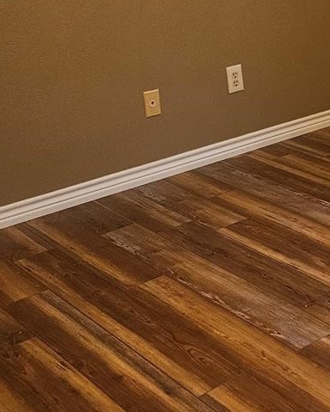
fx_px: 879
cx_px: 461
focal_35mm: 72
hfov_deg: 19.2
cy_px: 87
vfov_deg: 26.0
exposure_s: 1/120
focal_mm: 5.4
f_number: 1.8
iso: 500
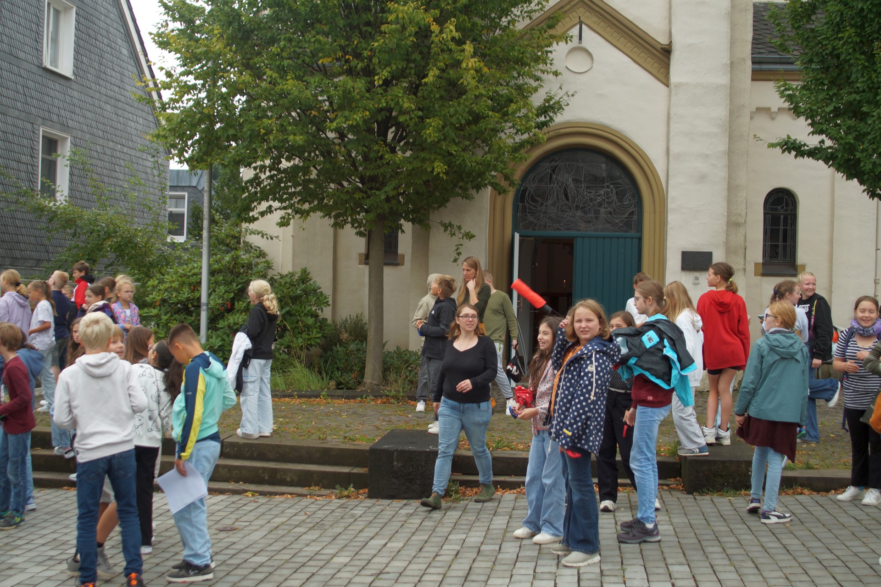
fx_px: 1027
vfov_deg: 31.9
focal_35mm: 42
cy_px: 294
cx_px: 440
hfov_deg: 46.4
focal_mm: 28
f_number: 4
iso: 100
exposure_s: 1/160
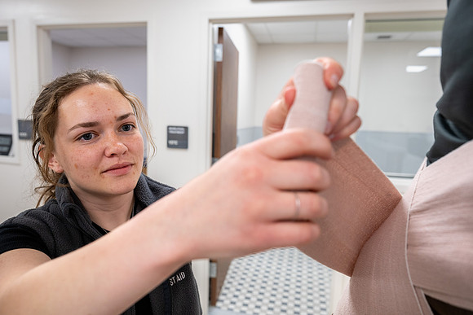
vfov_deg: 51.3
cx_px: 236
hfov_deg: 71.5
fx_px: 329
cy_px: 158
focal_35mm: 25
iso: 800
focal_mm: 25
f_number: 4.5
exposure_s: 1/125
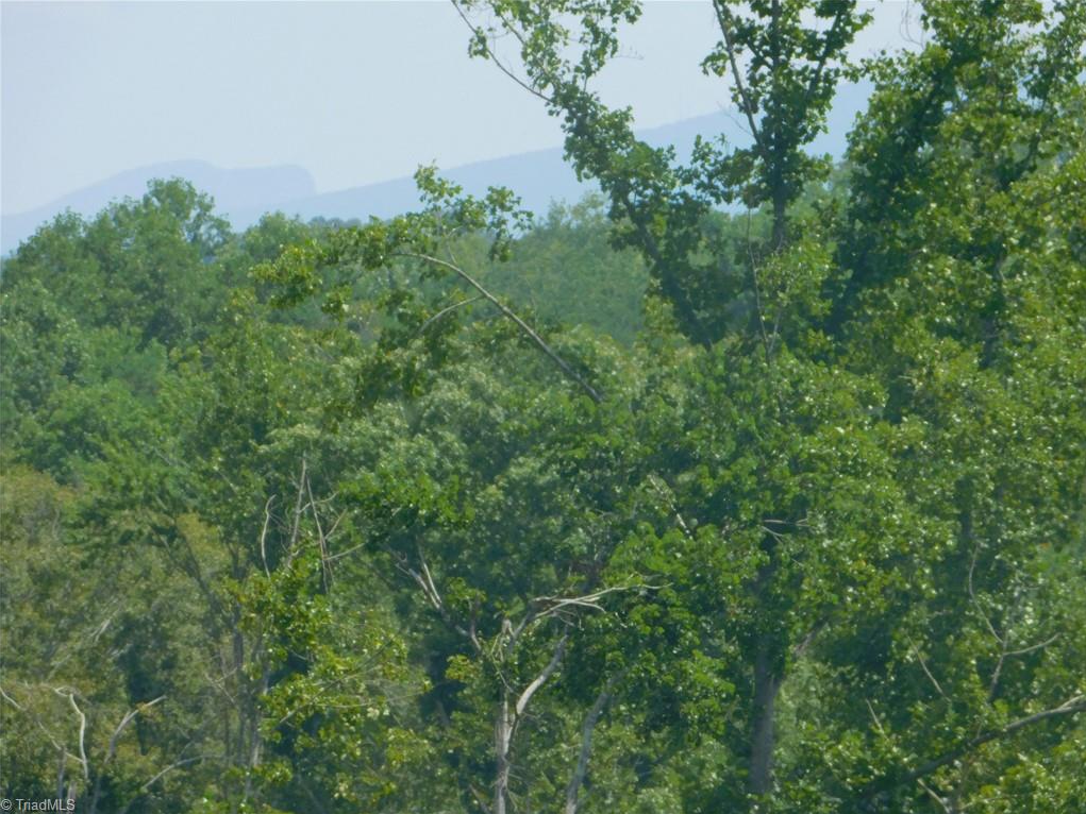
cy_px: 407
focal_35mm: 370
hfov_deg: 5.4
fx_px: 11609
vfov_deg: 4.0
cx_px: 544
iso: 125
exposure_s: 1/320
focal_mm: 65.4
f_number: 5.8
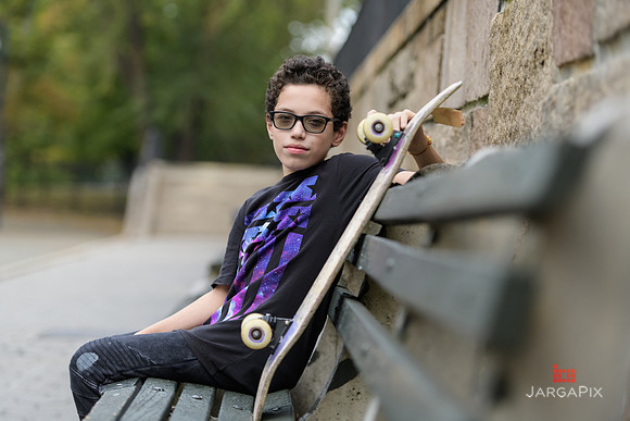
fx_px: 1925
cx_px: 315
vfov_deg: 12.5
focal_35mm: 110
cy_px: 210
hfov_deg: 18.6
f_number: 3.2
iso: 800
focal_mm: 110
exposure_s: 1/1250
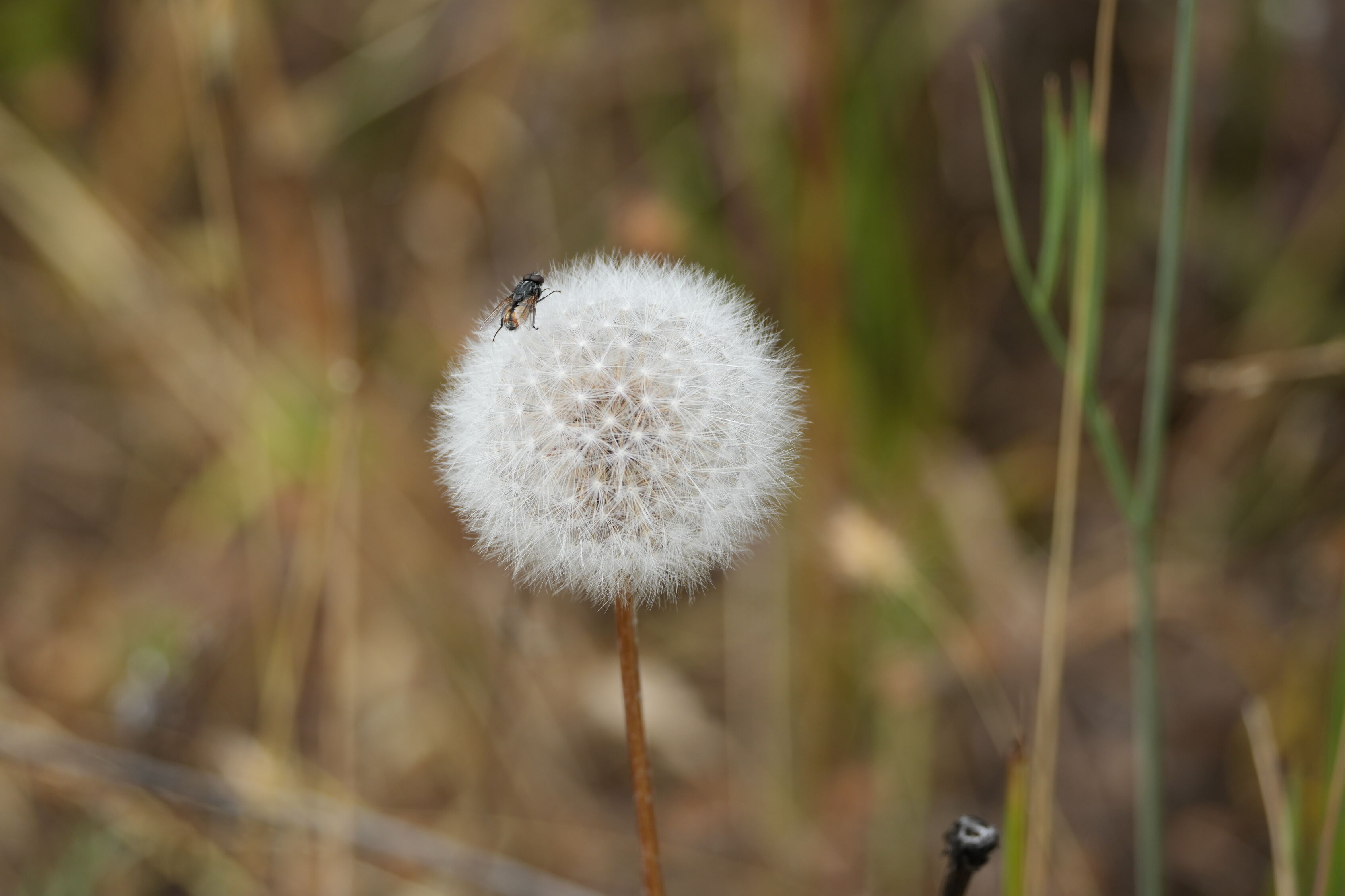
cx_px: 502
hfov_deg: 7.7
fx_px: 9974
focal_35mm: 267
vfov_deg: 5.1
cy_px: 325
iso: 400
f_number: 6.3
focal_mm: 209
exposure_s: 1/1250
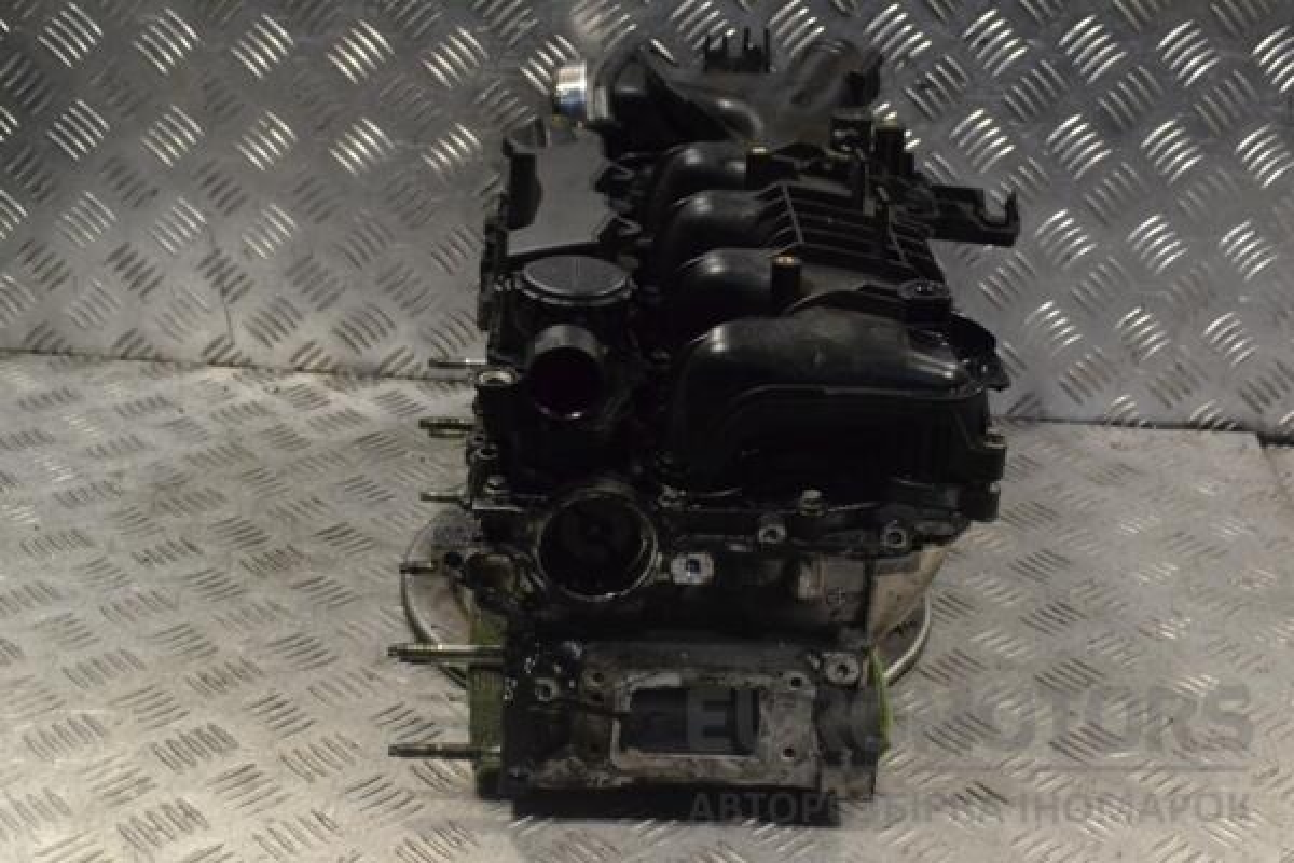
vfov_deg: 25.1
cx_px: 647
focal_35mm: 54
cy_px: 432
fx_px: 1941
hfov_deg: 36.9
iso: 3200
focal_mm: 36
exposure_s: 1/320
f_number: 9
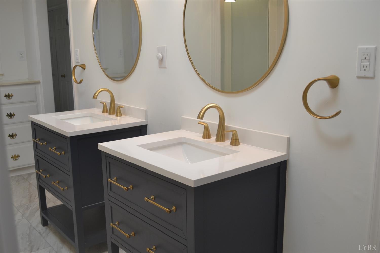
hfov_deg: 53.1
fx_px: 380
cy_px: 126
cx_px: 190
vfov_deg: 36.9
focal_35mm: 36
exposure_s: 1/60
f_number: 5.6
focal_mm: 24
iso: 250
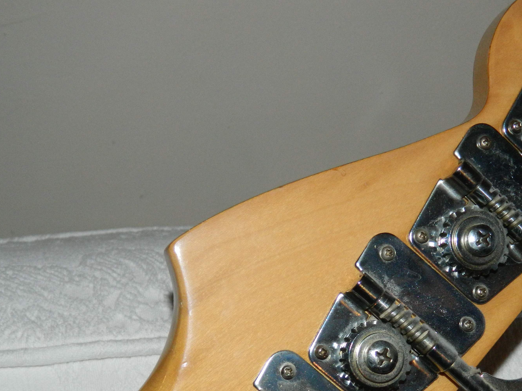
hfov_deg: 25.4
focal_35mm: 76
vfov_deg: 19.2
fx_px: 1146
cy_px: 309
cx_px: 376
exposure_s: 1/30
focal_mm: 8.4
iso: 200
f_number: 10.2
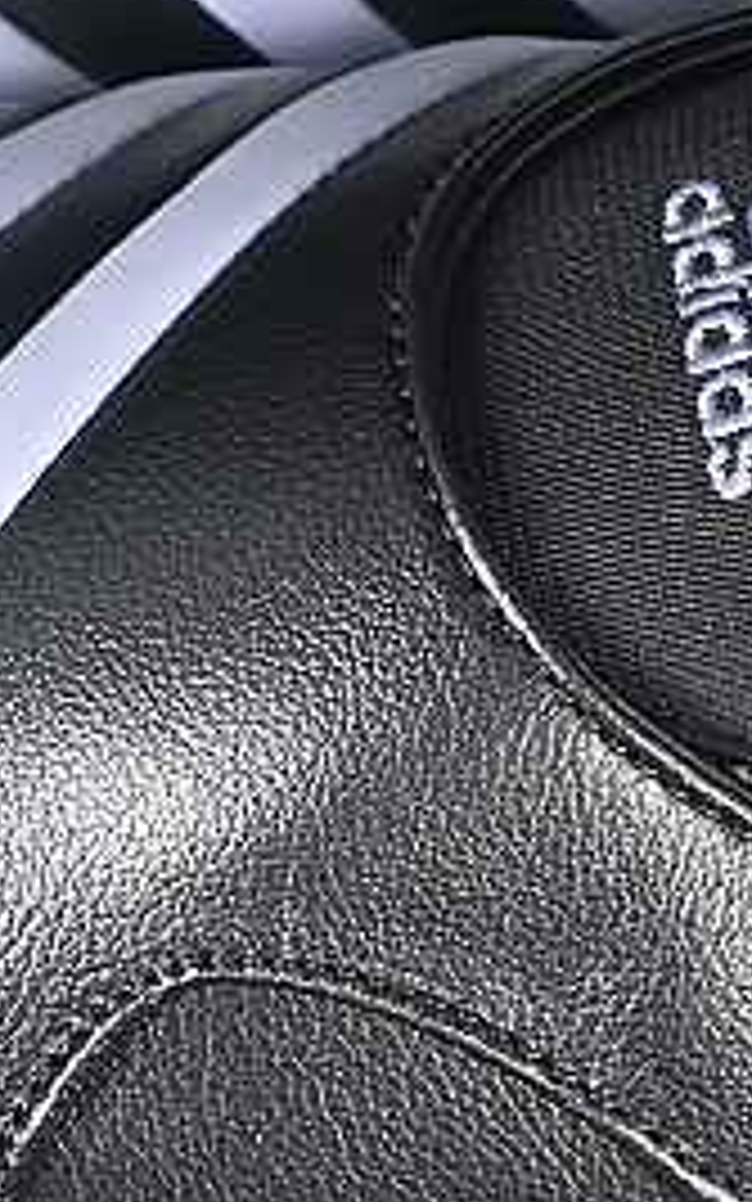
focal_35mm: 309
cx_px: 468
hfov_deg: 4.3
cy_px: 288
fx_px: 10127
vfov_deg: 6.8
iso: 160
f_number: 7.1
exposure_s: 1/60
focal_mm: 50
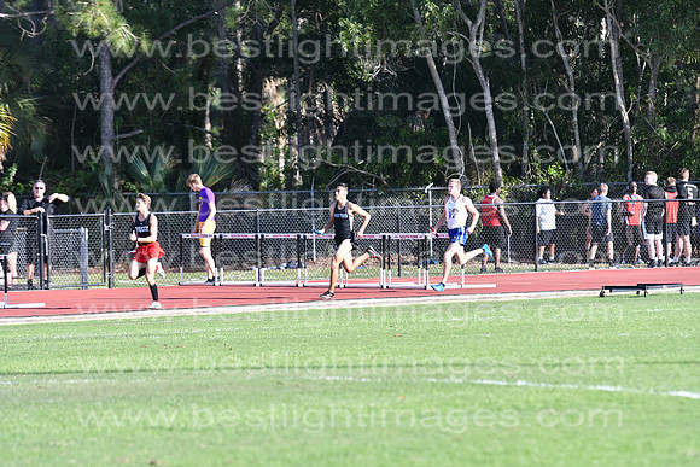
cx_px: 350
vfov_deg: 5.4
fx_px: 4959
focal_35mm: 255
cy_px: 234
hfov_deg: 8.1
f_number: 5.6
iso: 800
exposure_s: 1/3200
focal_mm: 170
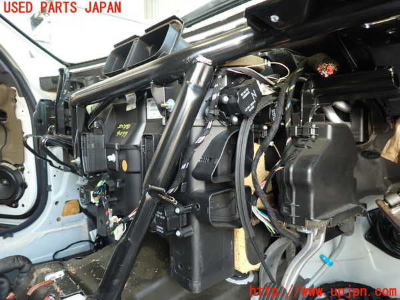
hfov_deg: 69.4
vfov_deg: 54.9
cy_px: 150
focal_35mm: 25
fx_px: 289
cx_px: 200
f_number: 2
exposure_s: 1/40
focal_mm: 4.5
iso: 200
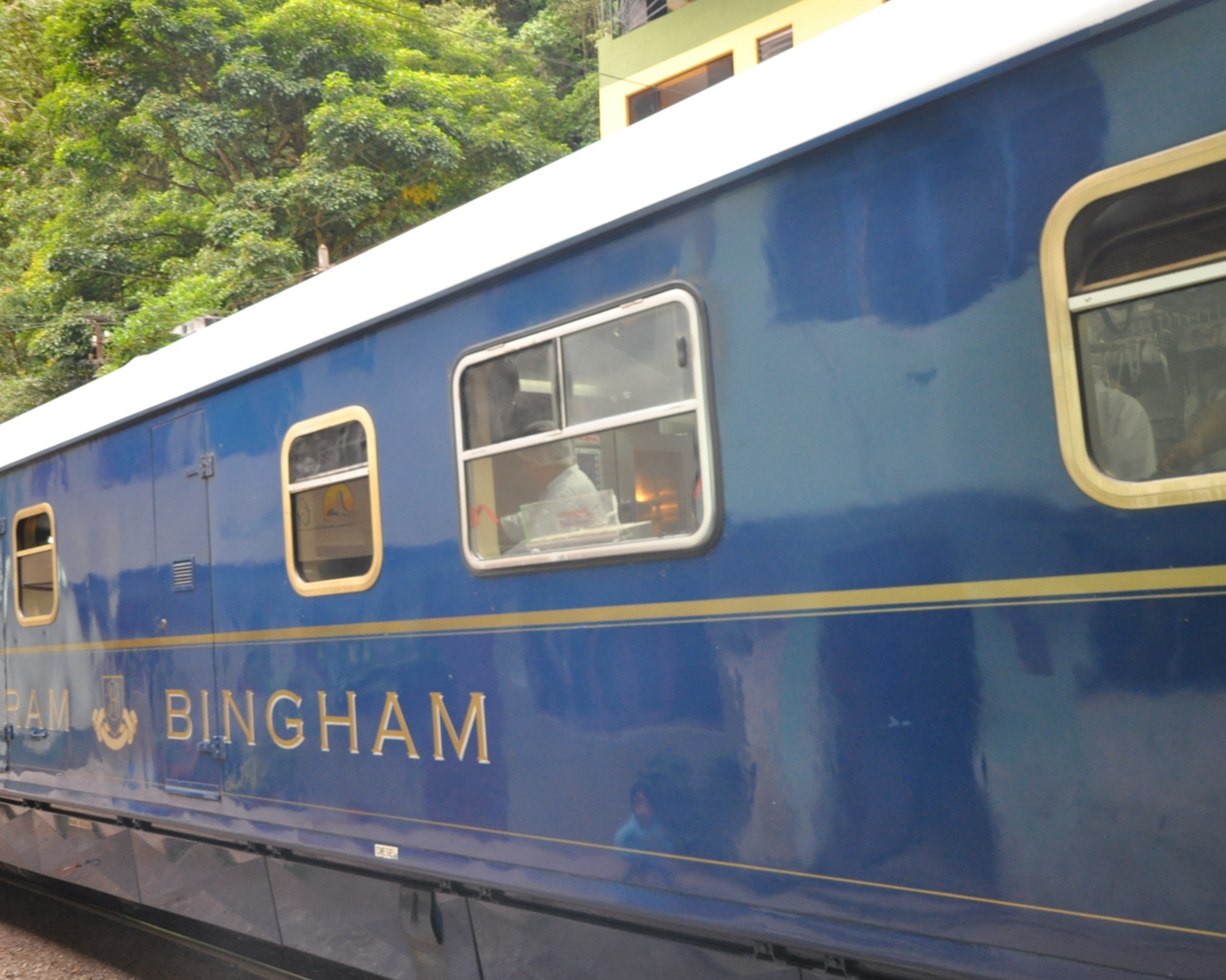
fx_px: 1270
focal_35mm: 35
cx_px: 551
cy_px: 505
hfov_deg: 51.5
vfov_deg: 42.2
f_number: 5.6
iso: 1000
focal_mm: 20
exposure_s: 1/30
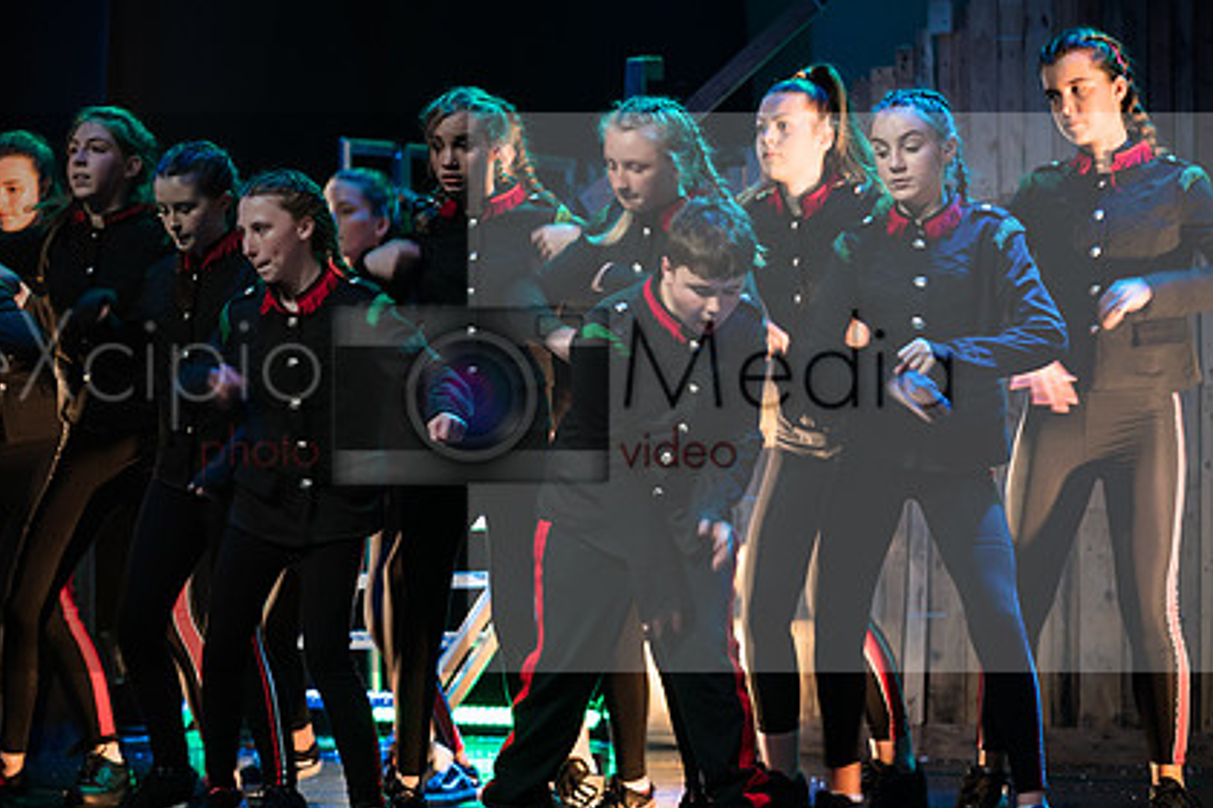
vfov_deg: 10.5
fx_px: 4414
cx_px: 448
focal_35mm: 131
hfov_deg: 15.6
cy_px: 318
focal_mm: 90
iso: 1600
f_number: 3.5
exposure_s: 1/50
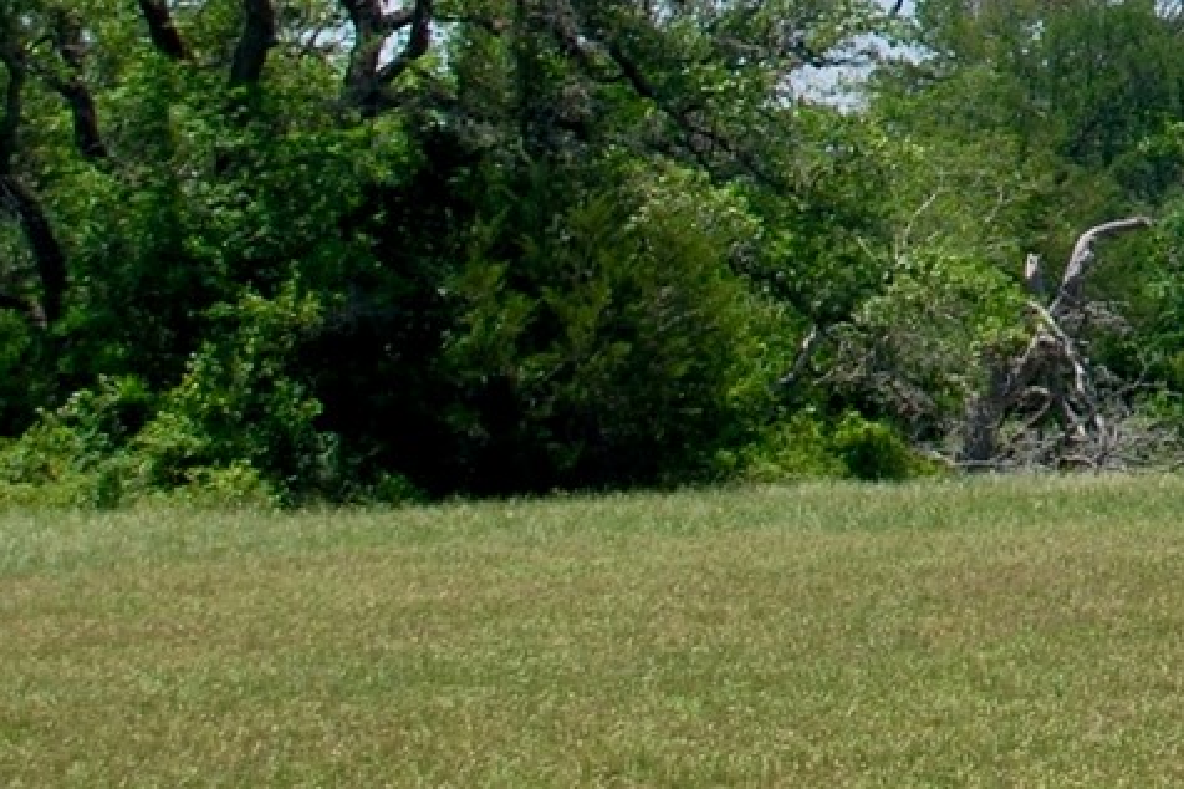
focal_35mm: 198
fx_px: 6519
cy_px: -348
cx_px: 1959
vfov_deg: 6.8
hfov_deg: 9.9
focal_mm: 29
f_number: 8
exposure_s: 1/250
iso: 100
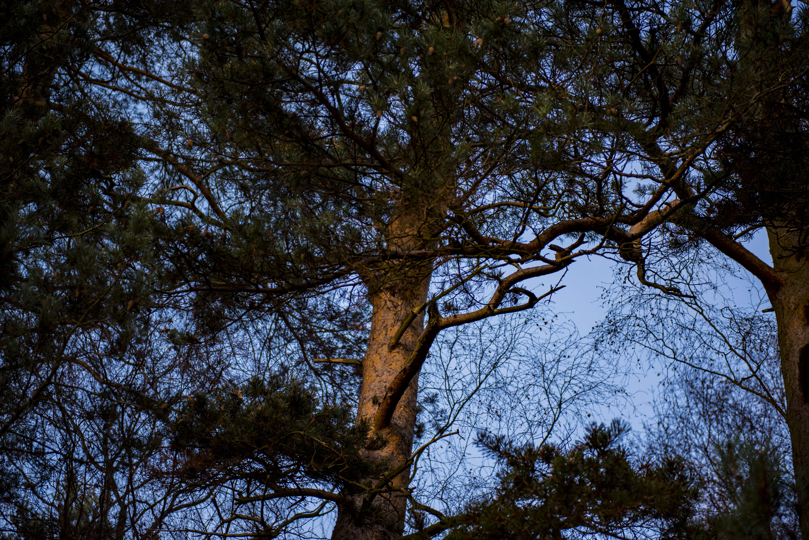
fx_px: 1574
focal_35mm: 70
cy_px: 270
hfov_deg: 28.8
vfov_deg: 19.5
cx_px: 404
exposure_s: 1/400
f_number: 2.8
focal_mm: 70
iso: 400
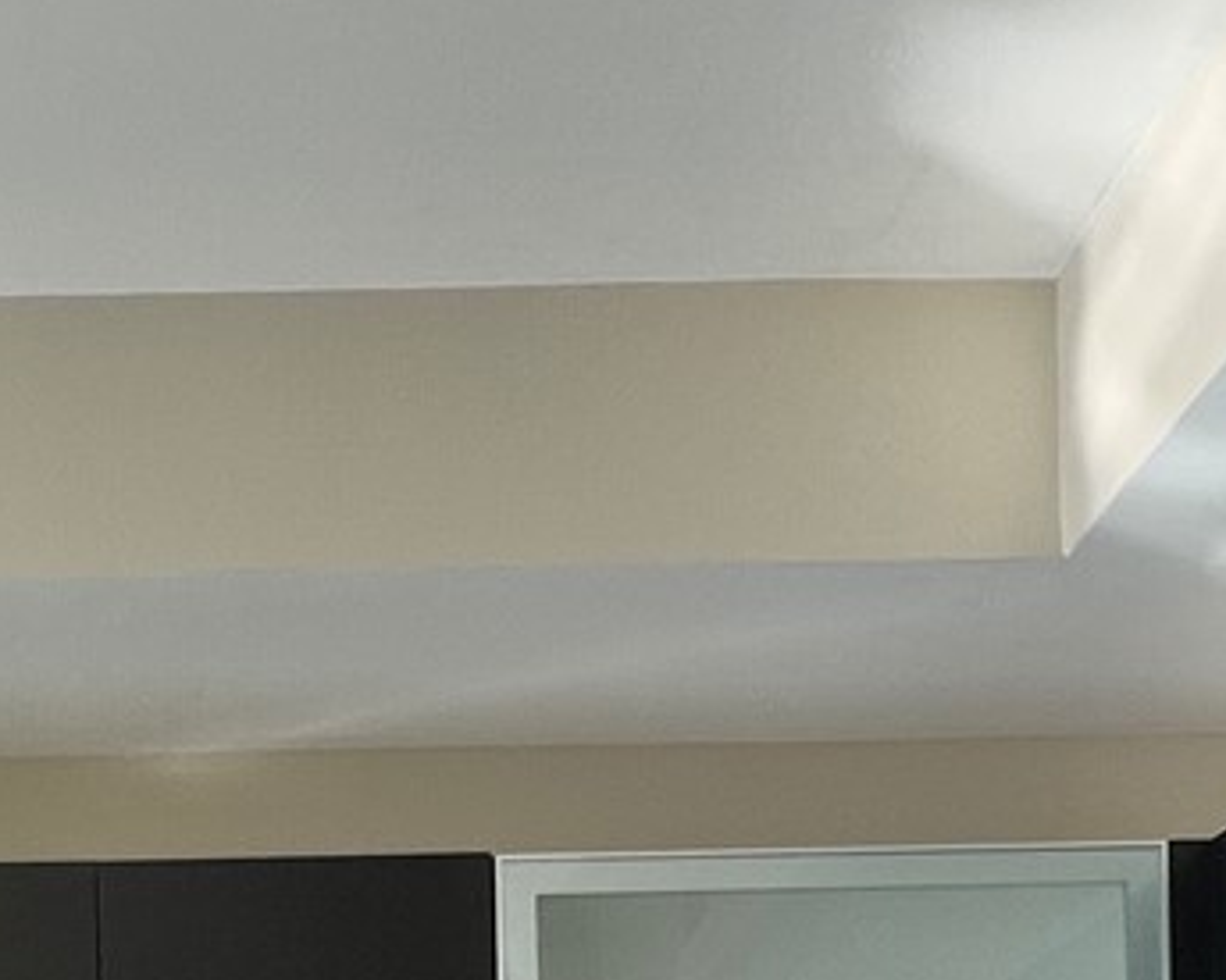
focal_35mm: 59
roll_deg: +1.9
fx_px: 2140
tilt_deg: +0.0
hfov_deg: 31.2
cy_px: 1547
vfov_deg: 21.0
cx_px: 267
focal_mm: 1.57
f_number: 1.8
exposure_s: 1/120
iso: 64
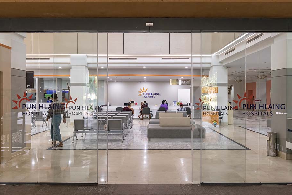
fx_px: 276
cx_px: 149
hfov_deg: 55.8
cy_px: 93
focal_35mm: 34
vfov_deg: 38.8
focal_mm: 32
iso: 1600
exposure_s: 1/250
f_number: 5.6
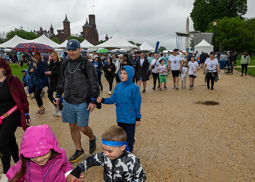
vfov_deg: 45.6
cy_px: 86
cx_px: 144
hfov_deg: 60.8
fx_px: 216
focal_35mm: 30
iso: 720
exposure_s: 1/250
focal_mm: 18
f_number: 10
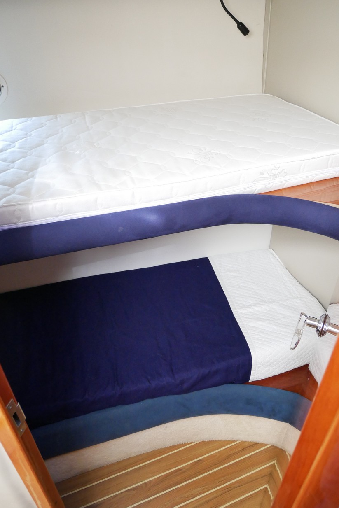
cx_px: 179
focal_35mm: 26
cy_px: 248
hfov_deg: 49.5
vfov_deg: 69.4
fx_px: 367
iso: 1600
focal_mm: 12
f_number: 3.5
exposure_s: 1/60
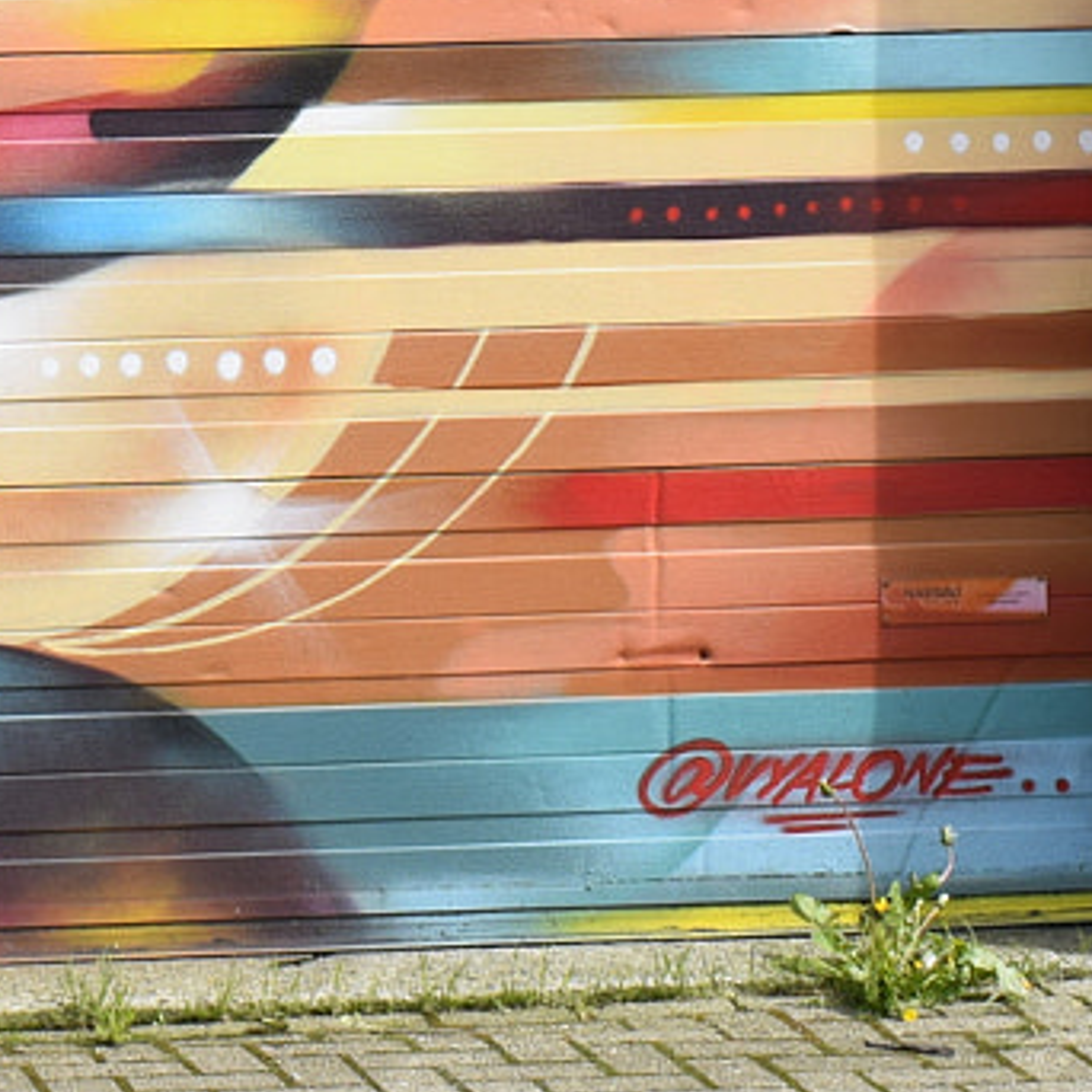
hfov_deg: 9.0
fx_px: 6817
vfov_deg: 9.0
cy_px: -466
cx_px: -278
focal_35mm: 191
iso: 200
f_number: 9
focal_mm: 32
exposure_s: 1/320
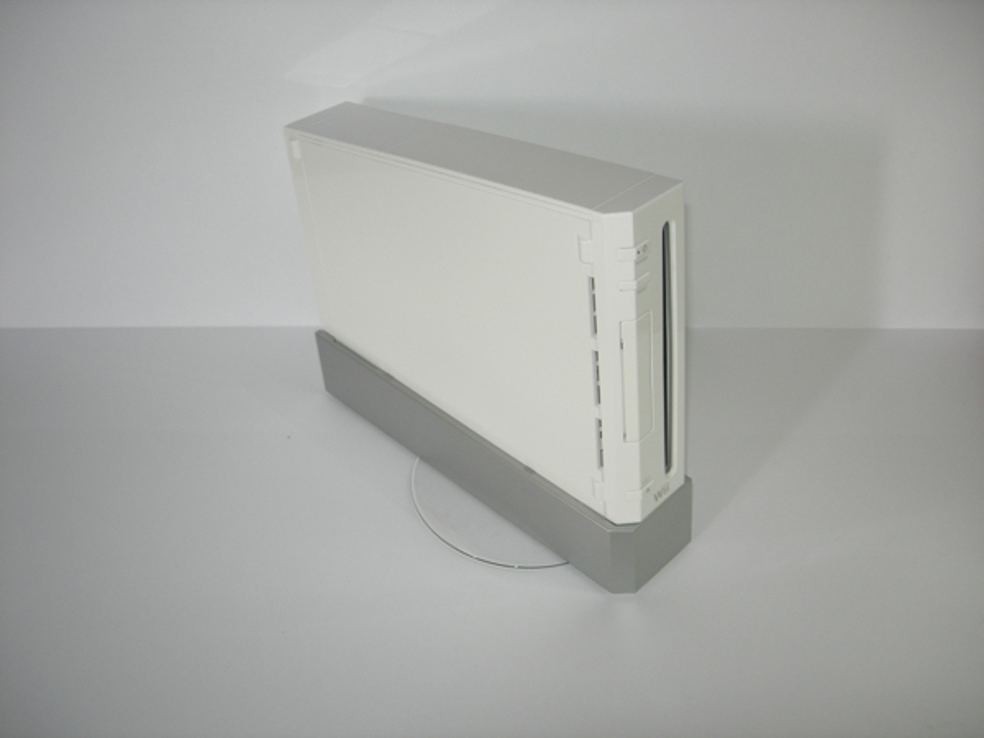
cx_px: 492
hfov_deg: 49.0
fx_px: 1080
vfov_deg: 37.7
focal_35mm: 38
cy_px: 369
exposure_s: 1/30
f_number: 2.8
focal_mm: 7.8
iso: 64
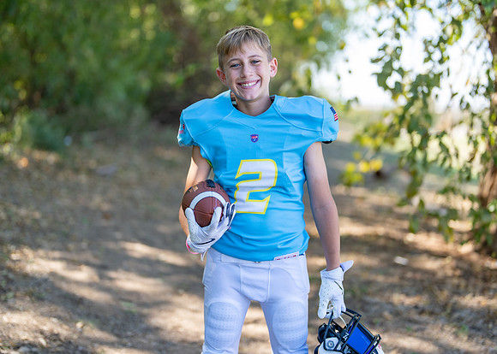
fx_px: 814
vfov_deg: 24.6
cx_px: 262
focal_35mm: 58
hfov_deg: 34.0
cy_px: 170
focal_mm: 50
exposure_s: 1/1250
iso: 100
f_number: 1.2
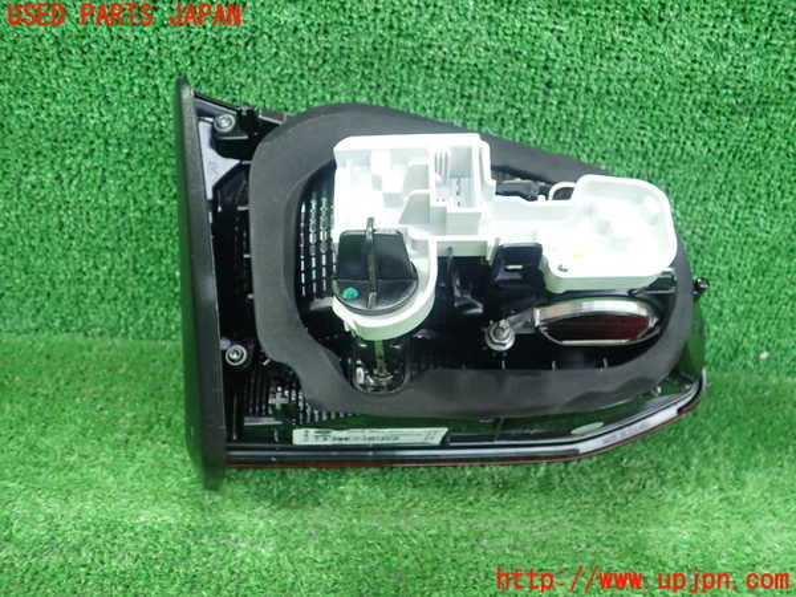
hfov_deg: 60.0
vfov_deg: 46.8
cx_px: 398
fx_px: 690
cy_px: 298
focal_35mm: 30
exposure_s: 1/125
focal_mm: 5.5
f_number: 2.3
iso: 500
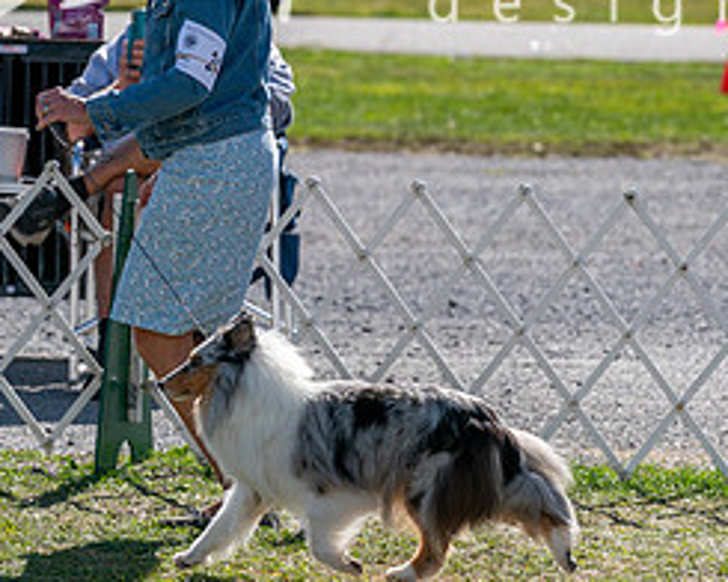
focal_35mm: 342
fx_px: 7369
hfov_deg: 5.7
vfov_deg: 4.5
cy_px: 110
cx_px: 316
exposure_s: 1/1250
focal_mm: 132
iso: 125
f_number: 4.5
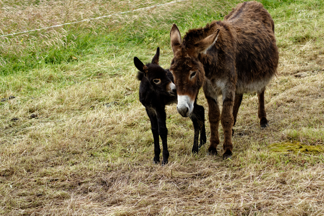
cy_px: 108
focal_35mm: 138
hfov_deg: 14.9
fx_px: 1242
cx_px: 162
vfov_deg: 9.9
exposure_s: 1/640
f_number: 6.3
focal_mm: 92
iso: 800
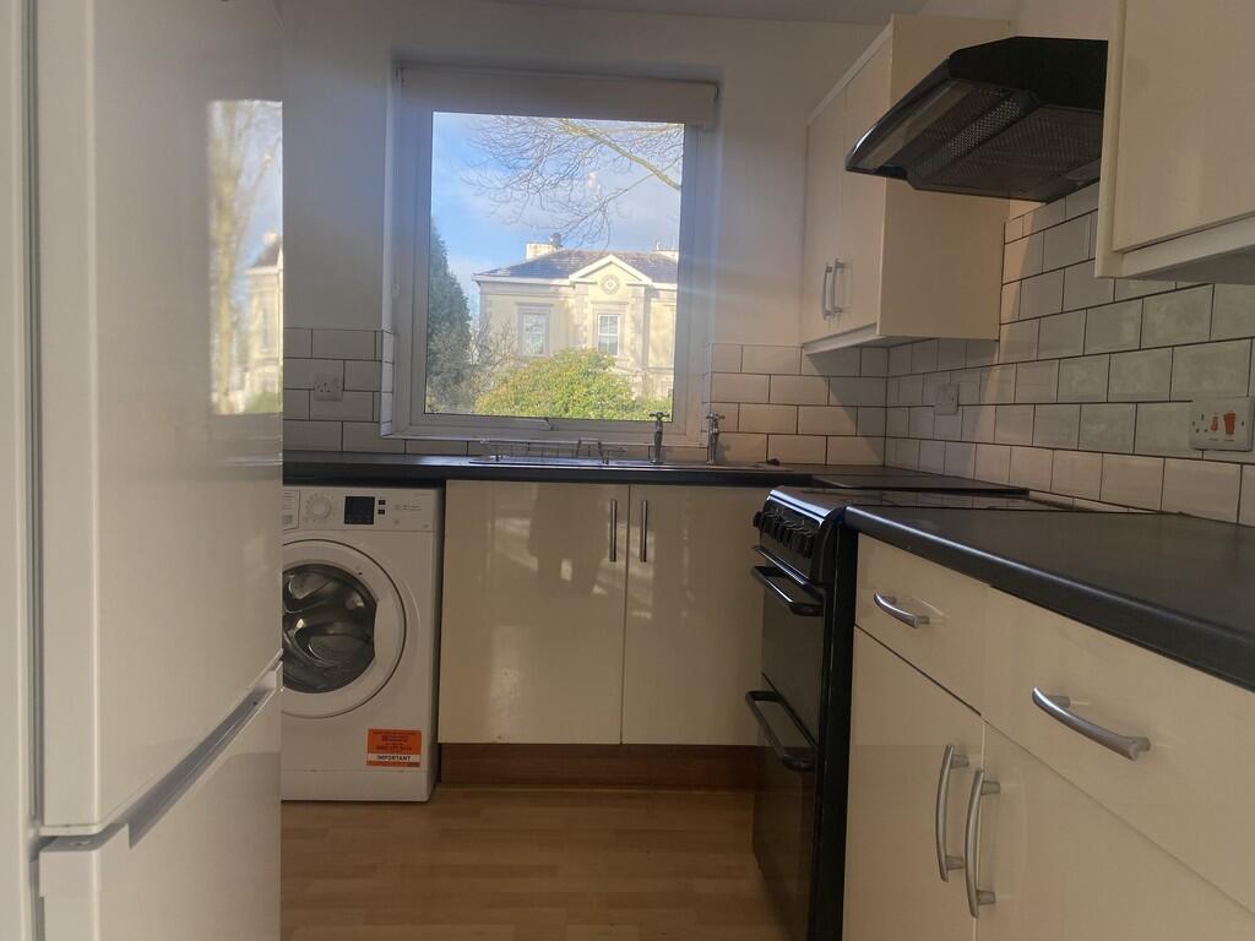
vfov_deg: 53.1
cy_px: 470
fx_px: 943
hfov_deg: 67.3
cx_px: 628
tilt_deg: -3.1
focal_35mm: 26
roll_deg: -3.2
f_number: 1.8
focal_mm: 4.25
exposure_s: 1/633
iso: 32
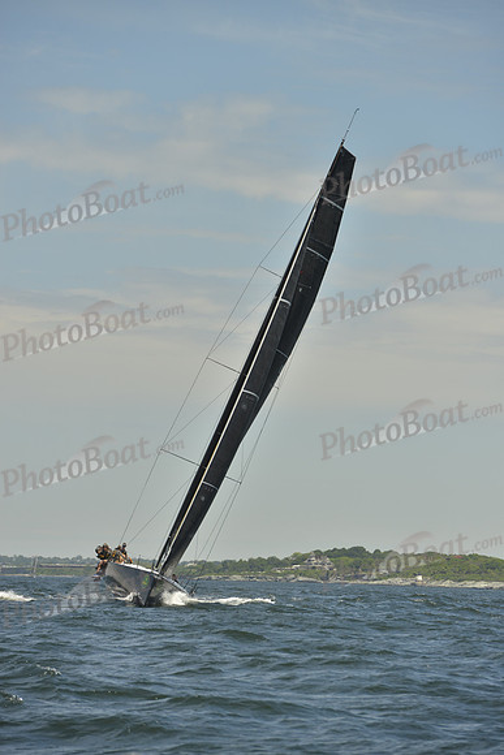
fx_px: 4197
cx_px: 252
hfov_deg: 6.9
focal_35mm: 200
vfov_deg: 10.3
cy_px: 378
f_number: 9
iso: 280
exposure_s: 1/1600
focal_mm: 200
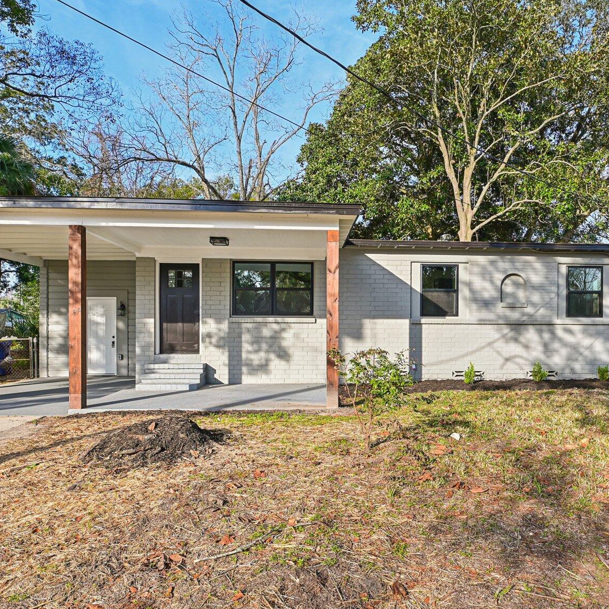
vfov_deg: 65.0
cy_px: 324
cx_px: 333
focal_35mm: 24
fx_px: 478
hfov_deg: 64.9
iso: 200
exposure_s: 1/180
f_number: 8
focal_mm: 16
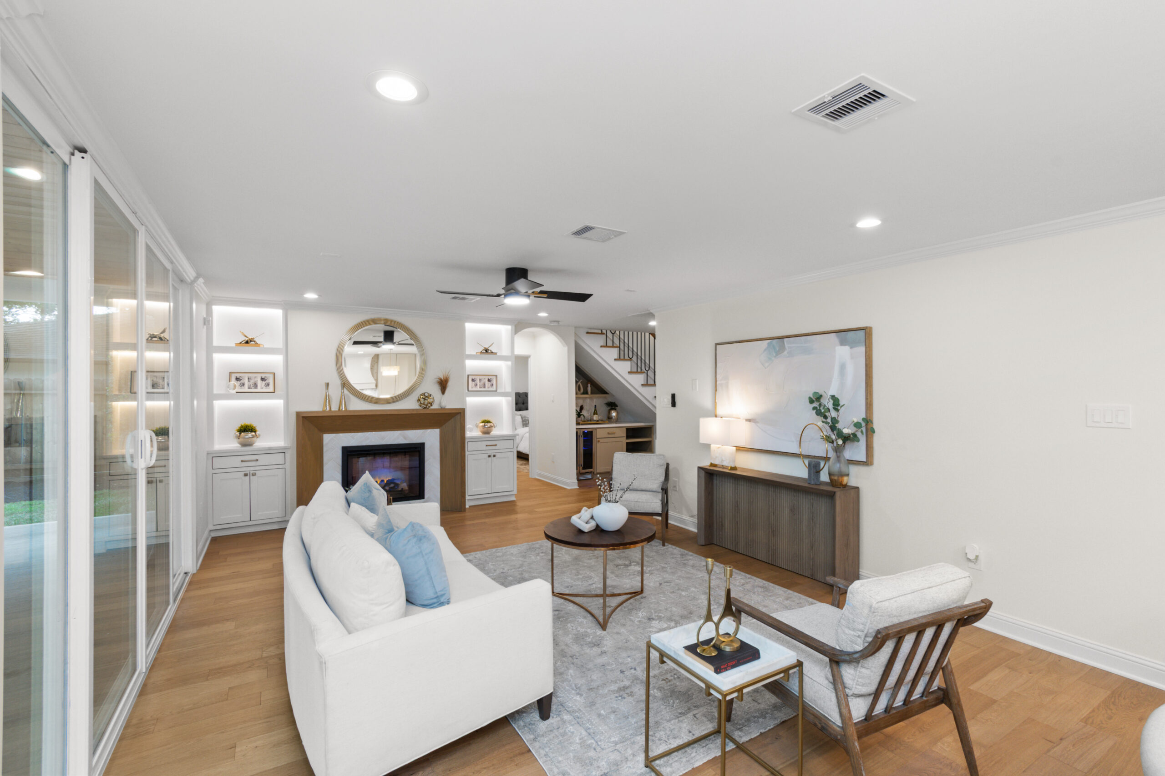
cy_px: 388
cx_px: 582
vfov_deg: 77.3
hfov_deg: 100.4
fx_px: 485
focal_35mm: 15
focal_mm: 10
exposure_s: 1/2
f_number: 11
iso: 320
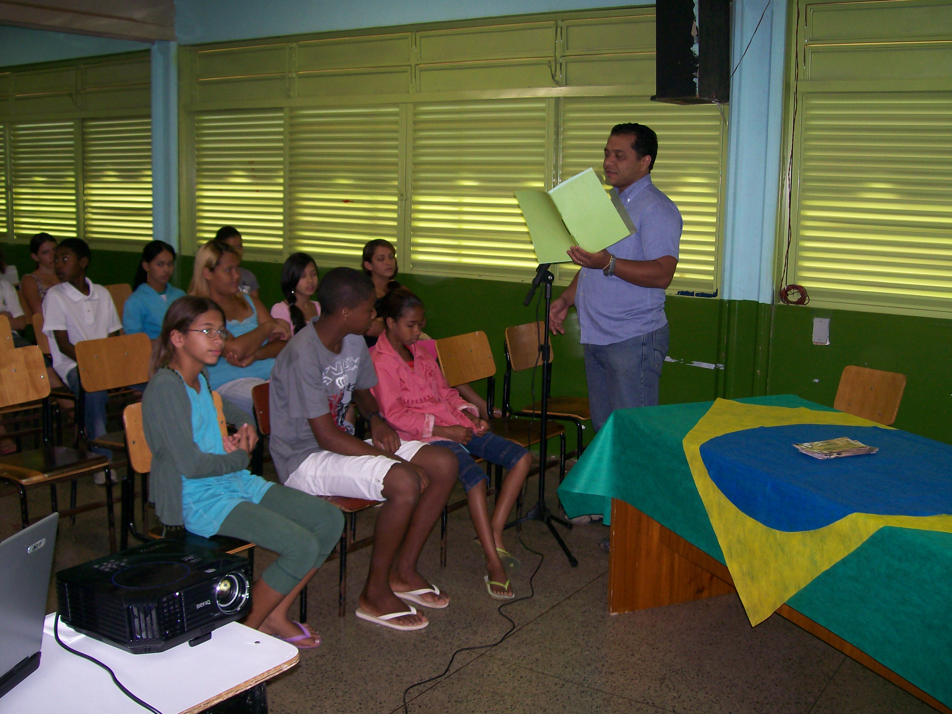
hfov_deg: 51.4
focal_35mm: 36
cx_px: 476
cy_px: 357
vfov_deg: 39.7
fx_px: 990
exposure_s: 1/64
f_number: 2.7
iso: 80
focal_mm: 6
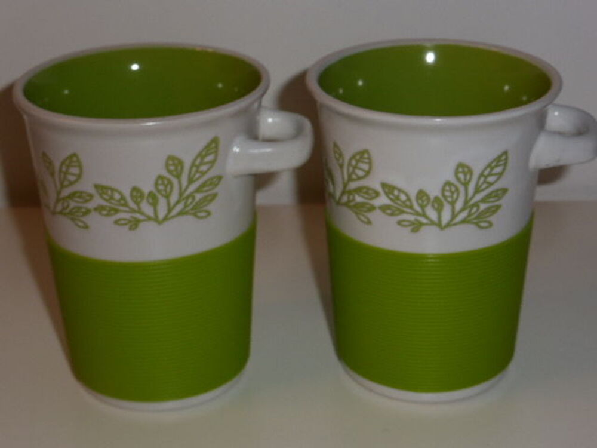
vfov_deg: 21.3
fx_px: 1190
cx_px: 298
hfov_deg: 28.2
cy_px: 224
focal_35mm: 69
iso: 100
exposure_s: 1/60
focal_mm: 11.7
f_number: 4.9
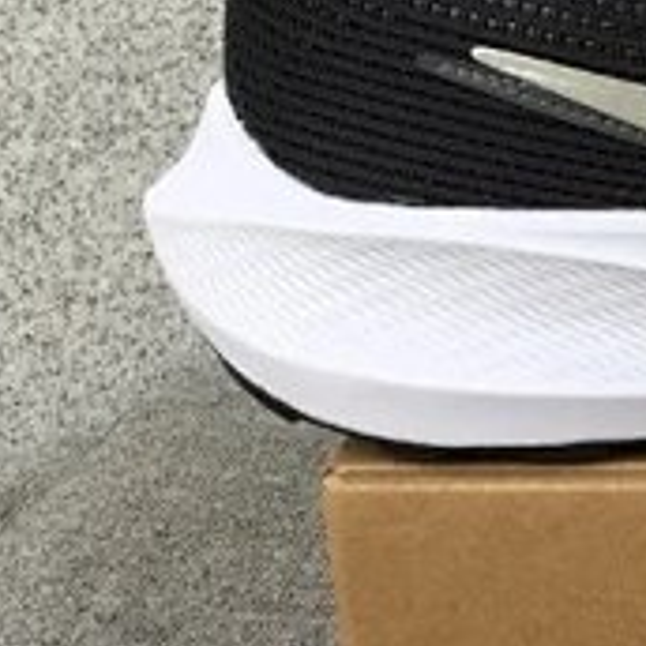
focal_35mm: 102
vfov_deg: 17.1
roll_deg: +0.6
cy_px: 349
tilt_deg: -21.6
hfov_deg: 15.6
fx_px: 2154
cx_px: 995
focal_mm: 3.3
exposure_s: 1/222
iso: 25
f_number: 2.4
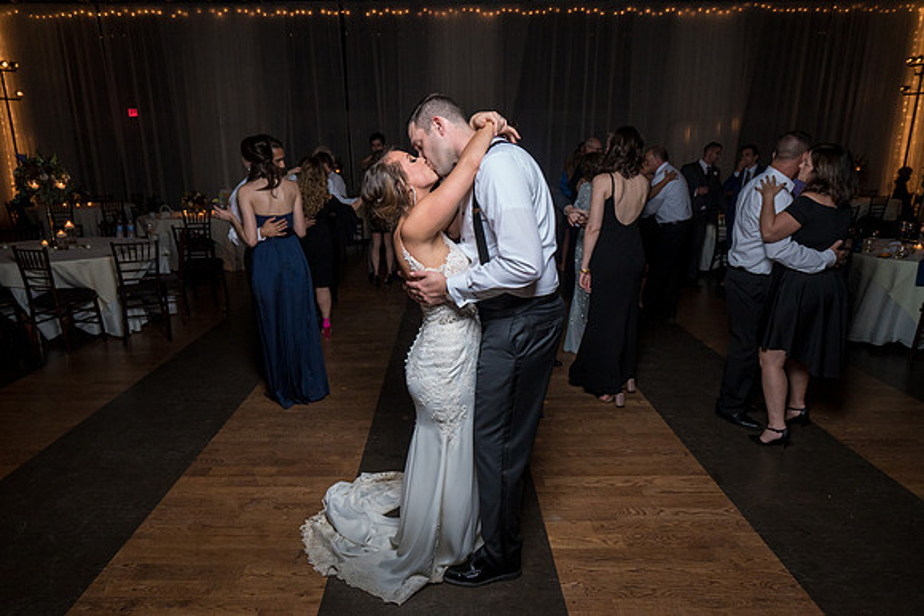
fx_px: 586
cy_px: 324
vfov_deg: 55.5
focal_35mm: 23
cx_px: 449
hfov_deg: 76.5
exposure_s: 1/200
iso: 2000
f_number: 4
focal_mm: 19
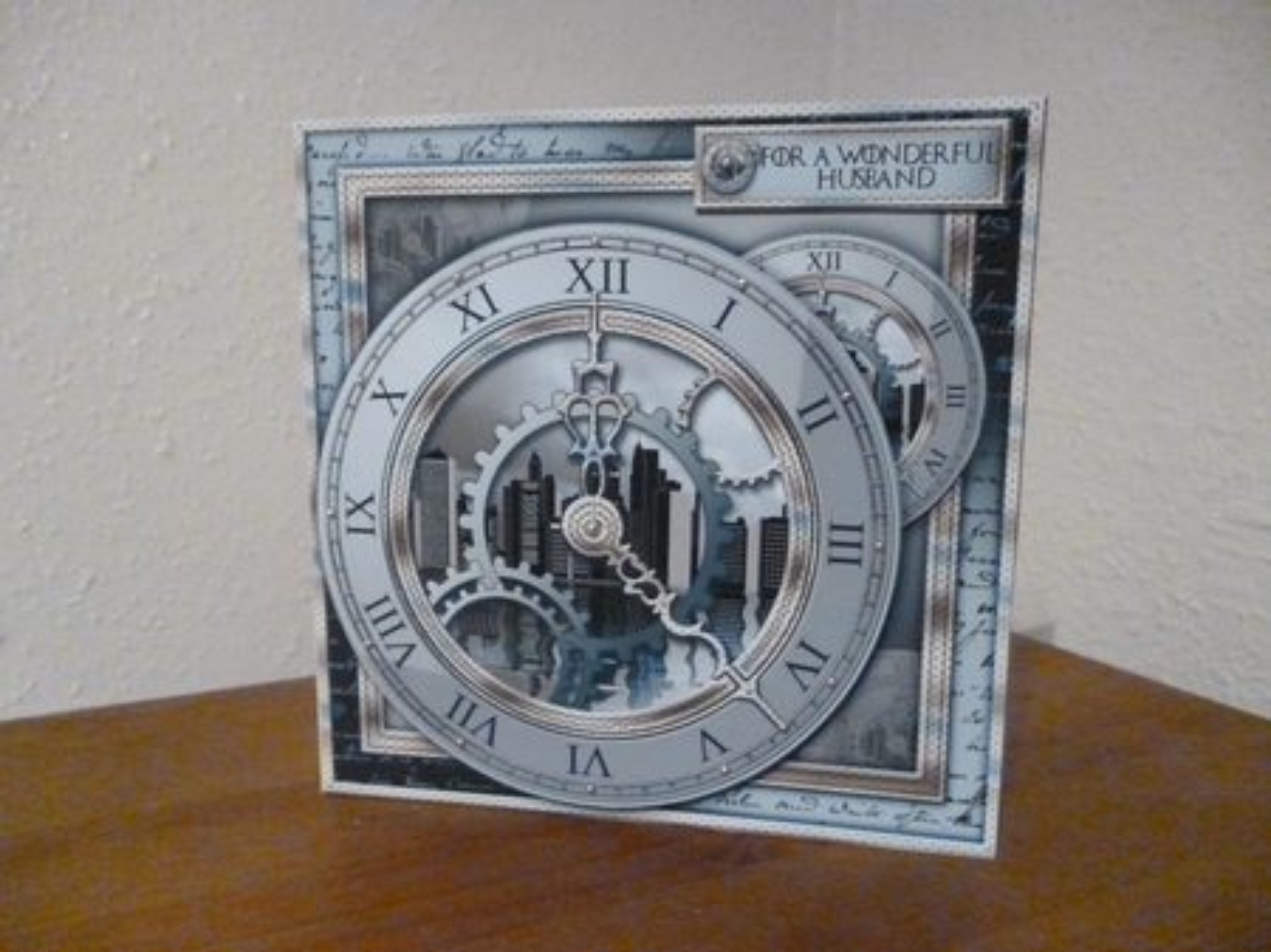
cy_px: 476
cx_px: 636
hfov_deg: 63.5
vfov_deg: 49.7
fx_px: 1028
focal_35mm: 28
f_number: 3.1
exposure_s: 1/15
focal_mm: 5
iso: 1600
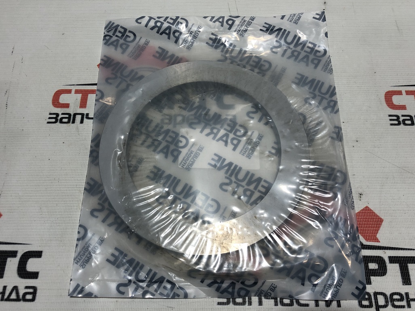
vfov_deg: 49.7
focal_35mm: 28
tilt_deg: -66.8
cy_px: 156
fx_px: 335
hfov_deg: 63.5
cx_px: 208
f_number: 1.8
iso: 32
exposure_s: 1/100
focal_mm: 4
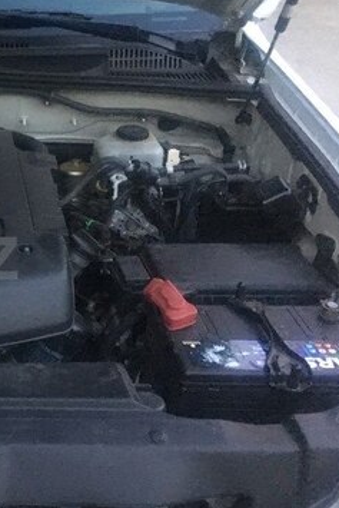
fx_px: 790
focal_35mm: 56
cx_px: -129
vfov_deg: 35.6
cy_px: 258
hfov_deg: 21.4
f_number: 2.2
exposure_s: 1/17
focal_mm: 4.15
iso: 640
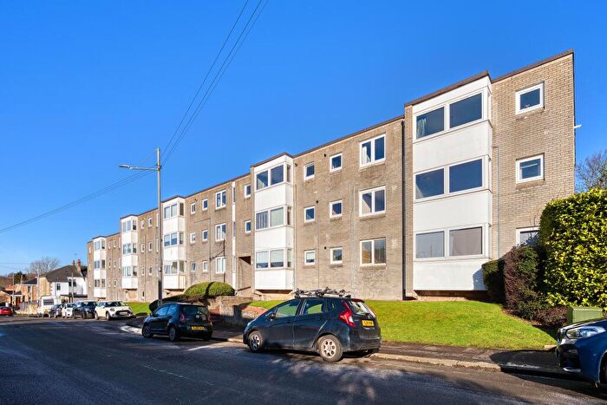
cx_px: 304
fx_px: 270
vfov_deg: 73.8
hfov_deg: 96.7
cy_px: 202
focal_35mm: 16
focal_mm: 16
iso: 100
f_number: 8
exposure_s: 1/1000
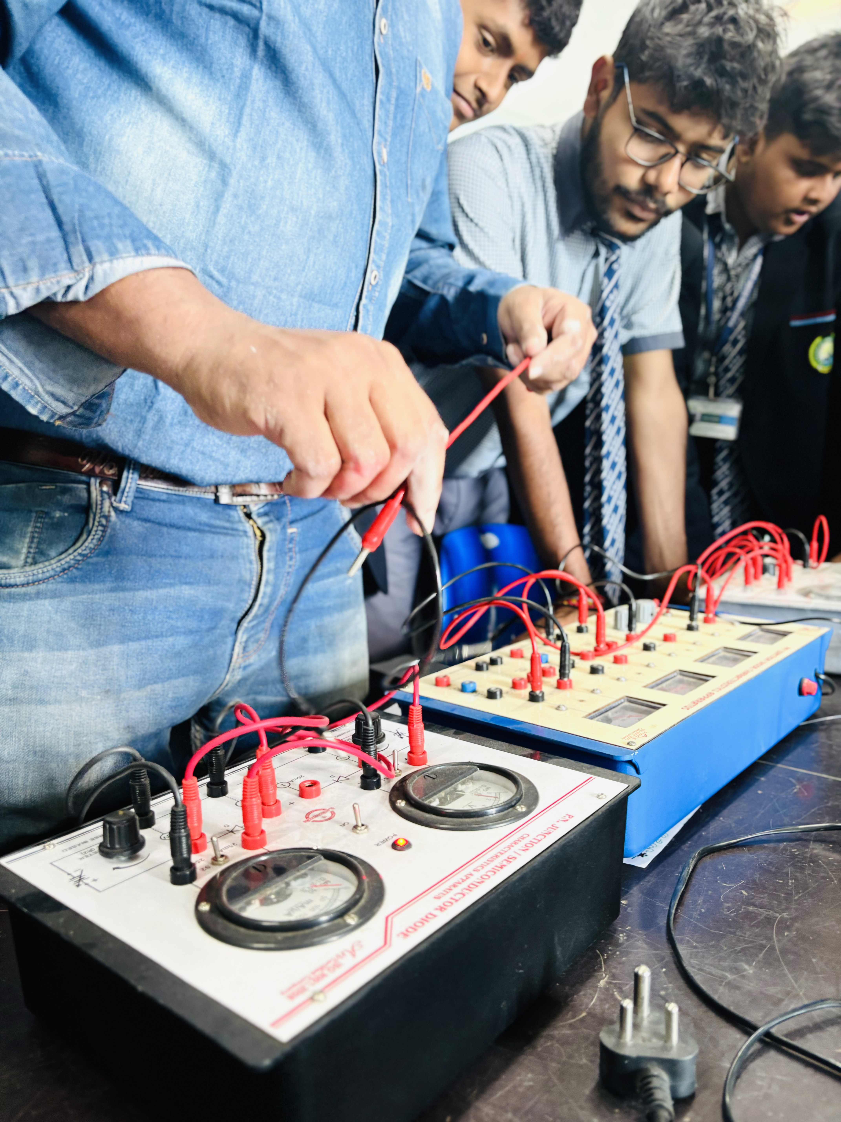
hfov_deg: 53.1
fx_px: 842
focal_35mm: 26
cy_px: 561
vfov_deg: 67.3
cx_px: 420
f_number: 1.6
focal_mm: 5.96
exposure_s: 1/50
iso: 160
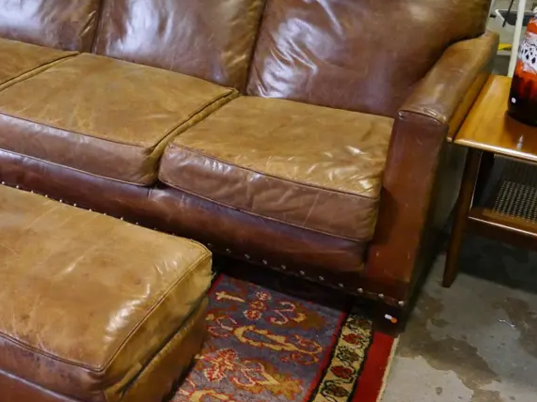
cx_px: 71
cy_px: 130
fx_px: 946
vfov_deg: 23.9
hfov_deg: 30.5
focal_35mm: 61
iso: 3200
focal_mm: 17
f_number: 4.1
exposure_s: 1/320
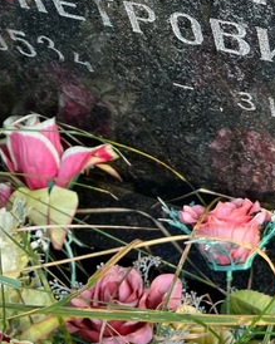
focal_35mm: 74
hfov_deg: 20.7
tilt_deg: -46.3
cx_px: 171
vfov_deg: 25.0
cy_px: 36
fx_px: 753
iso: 50
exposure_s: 1/121
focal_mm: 5.7
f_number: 1.5
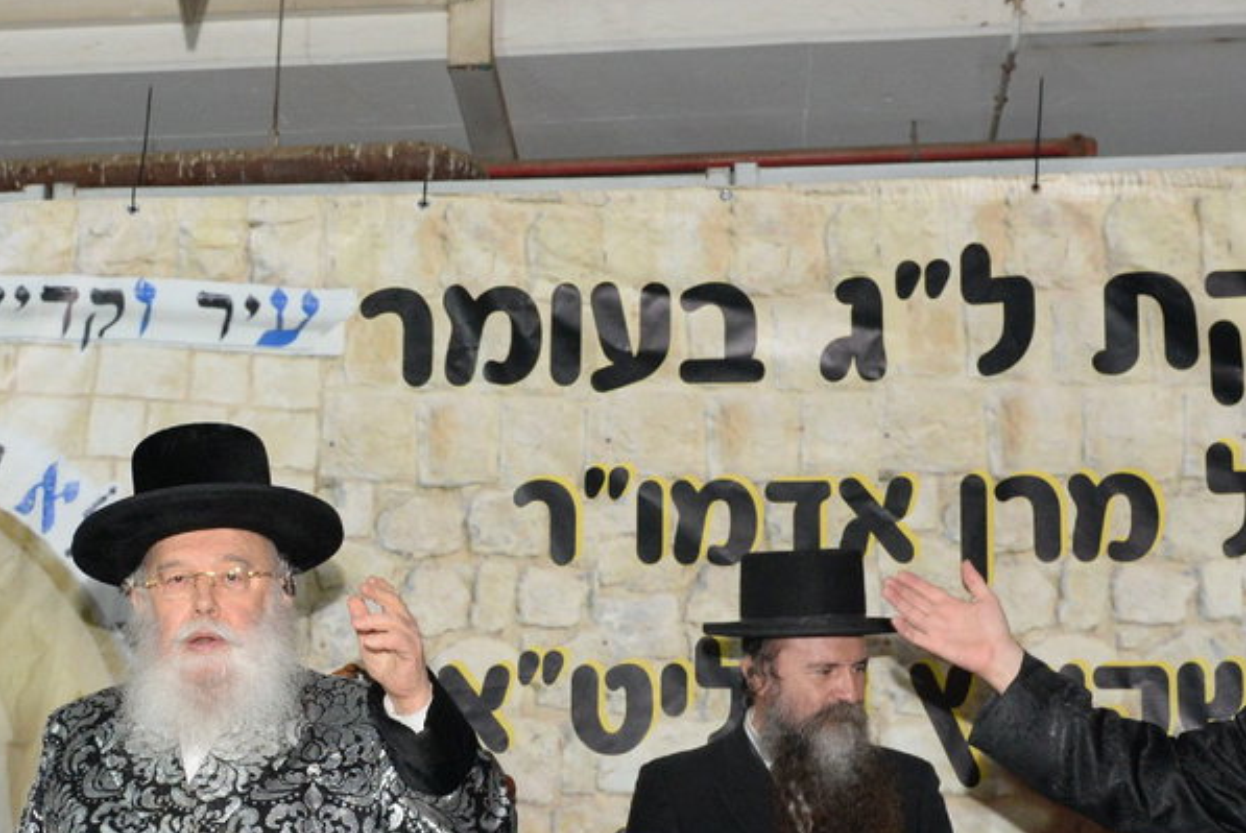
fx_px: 2598
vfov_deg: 17.9
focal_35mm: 75
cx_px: 372
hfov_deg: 26.7
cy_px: 763
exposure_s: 1/200
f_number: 5.6
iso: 2500
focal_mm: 32
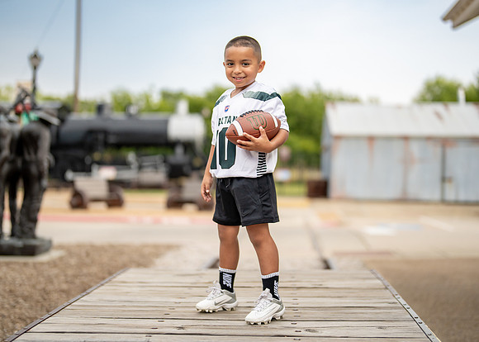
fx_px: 785
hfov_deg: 33.9
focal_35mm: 58
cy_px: 161
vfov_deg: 24.6
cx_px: 242
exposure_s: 1/1250
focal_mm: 50
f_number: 1.2
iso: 400
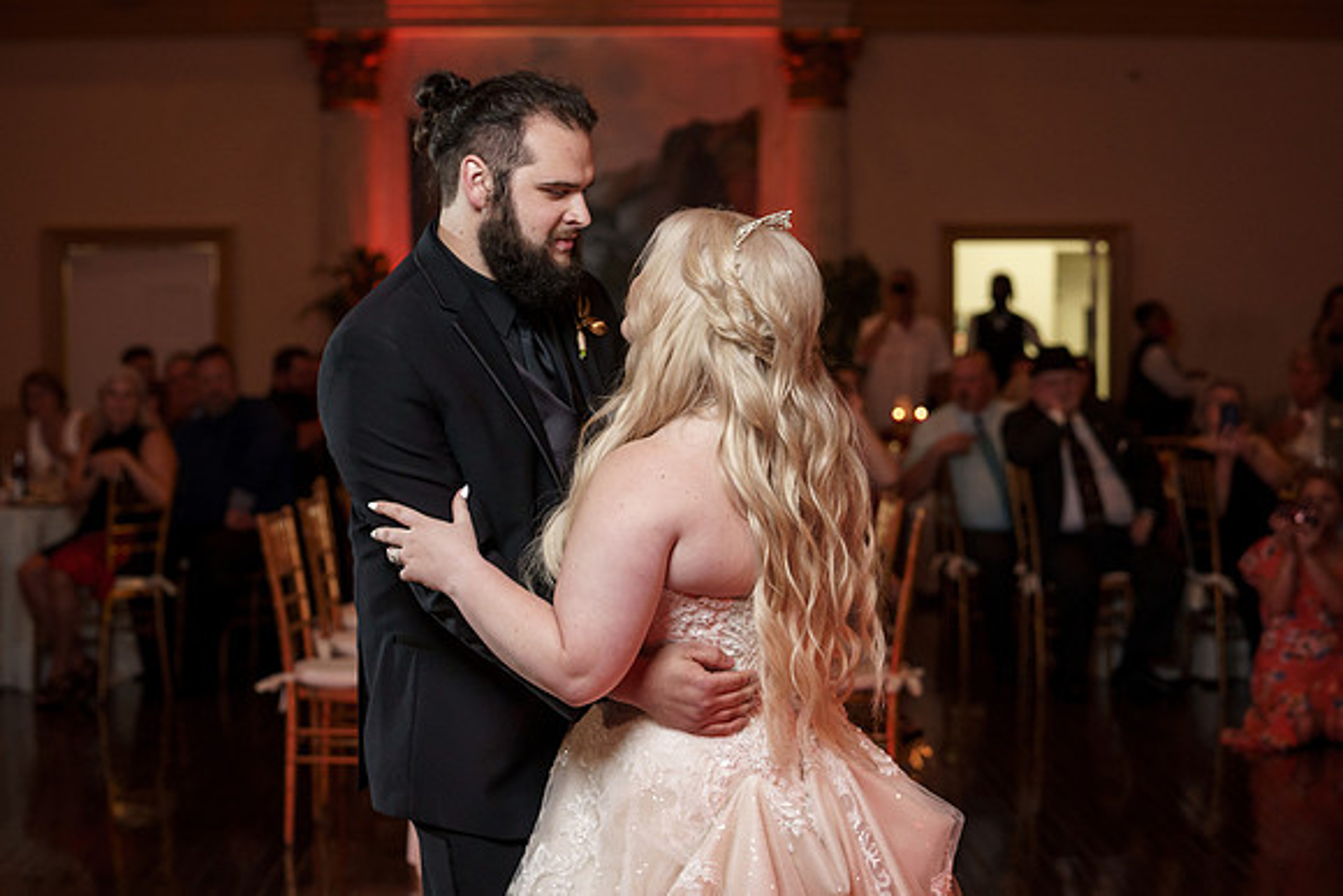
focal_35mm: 71
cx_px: 675
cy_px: 448
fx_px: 2640
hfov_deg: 28.5
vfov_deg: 19.3
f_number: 4
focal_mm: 70
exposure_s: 1/200
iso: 2000
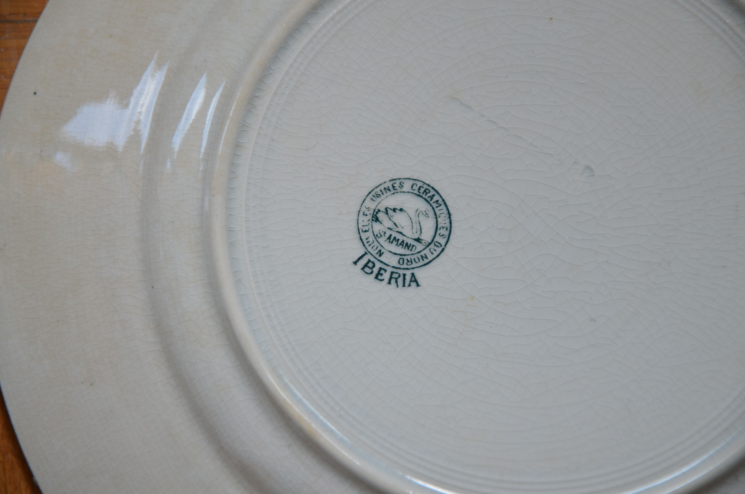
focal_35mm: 158
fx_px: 3253
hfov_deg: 13.1
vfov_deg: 8.7
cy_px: 247
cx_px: 372
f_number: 5.6
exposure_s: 1/125
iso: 450
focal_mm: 105
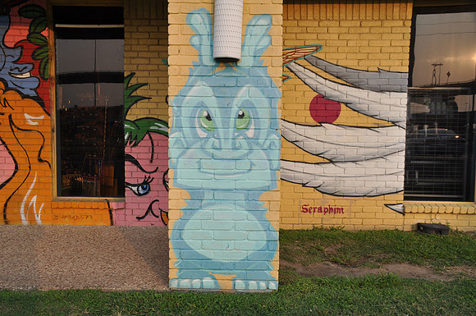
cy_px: 158
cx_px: 238
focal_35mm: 36
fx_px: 475
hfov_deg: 53.2
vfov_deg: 36.8
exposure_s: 1/100
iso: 200
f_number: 10
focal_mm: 24
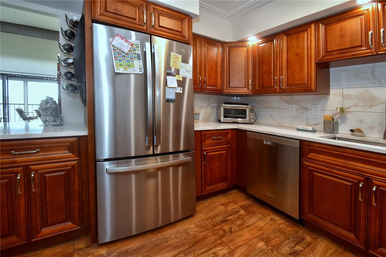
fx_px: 161
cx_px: 193
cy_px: 128
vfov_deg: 77.3
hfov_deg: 100.4
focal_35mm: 15
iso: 800
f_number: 4.5
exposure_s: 1/80
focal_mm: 10
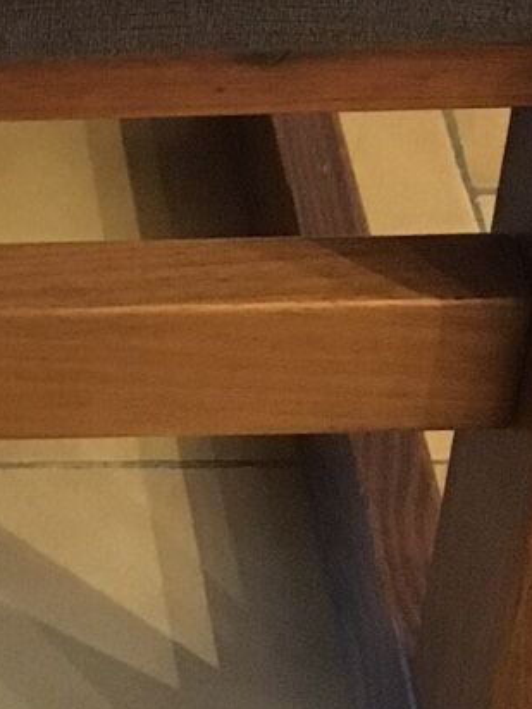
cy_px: -289
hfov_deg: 10.0
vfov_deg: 13.3
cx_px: -362
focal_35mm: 142
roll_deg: +5.5
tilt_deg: -37.1
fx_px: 2910
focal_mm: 4.15
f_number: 2.2
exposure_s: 1/17
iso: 320
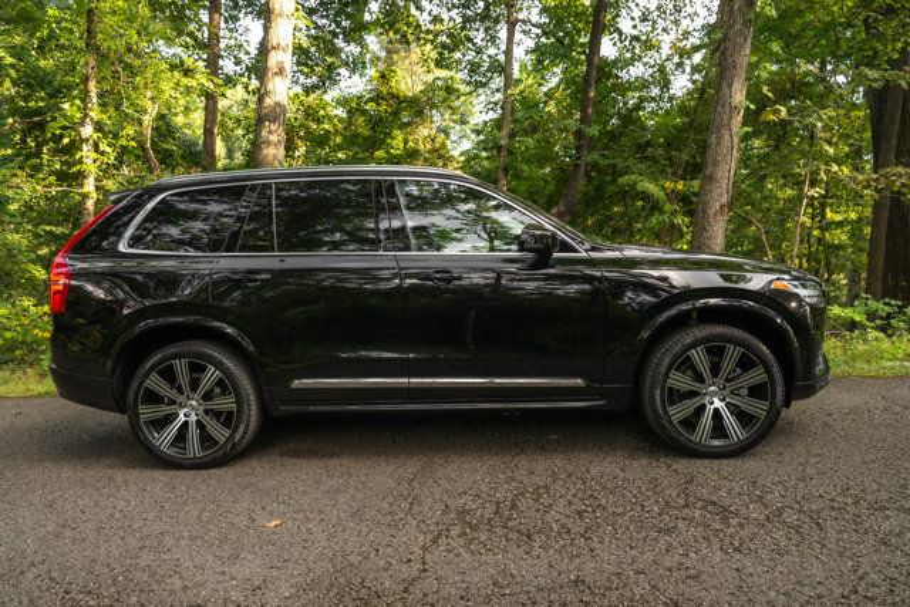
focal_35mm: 24
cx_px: 455
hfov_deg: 72.9
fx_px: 616
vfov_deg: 52.5
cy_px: 304
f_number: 4.5
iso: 640
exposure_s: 1/400
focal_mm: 24
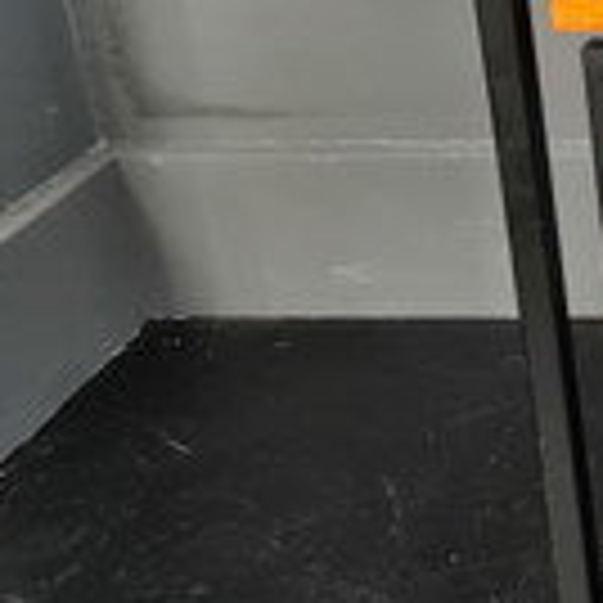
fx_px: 1734
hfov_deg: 16.4
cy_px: 180
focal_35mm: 88
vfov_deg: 19.6
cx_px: 1102
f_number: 1.8
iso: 160
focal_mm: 5.4
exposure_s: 1/50
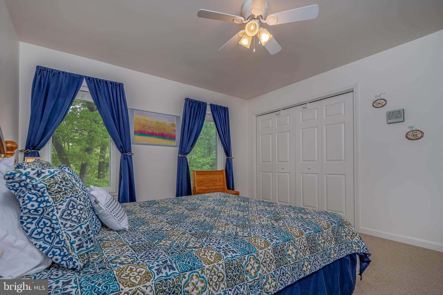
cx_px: 222
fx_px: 185
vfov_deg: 77.3
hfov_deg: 100.4
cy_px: 148
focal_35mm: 15
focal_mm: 10
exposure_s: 1/200
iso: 400
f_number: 6.3
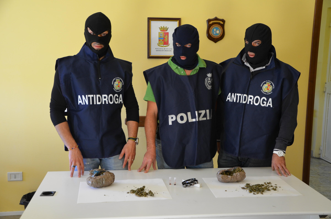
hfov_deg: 46.5
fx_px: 385
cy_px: 110
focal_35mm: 42
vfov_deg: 31.8
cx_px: 166
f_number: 4
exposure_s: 1/60
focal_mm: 28
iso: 800
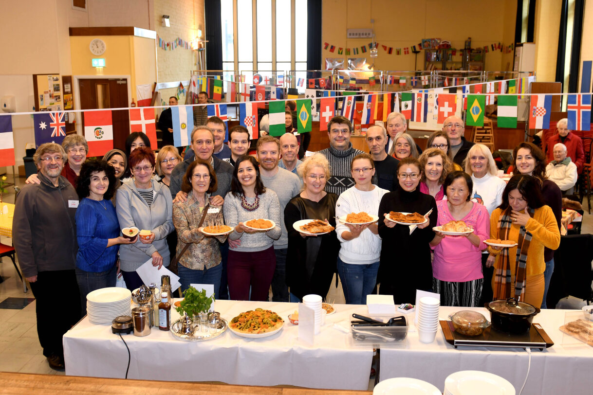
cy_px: 198
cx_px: 296
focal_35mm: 36
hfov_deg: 53.1
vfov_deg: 36.9
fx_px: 593
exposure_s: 1/50
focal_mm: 24
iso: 400
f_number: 3.5
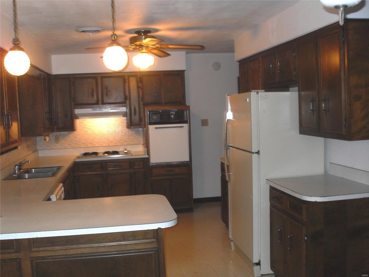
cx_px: 184
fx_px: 394
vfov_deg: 38.7
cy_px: 138
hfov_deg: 50.1
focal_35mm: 37
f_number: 2.8
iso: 100
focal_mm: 6.3
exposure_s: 1/45
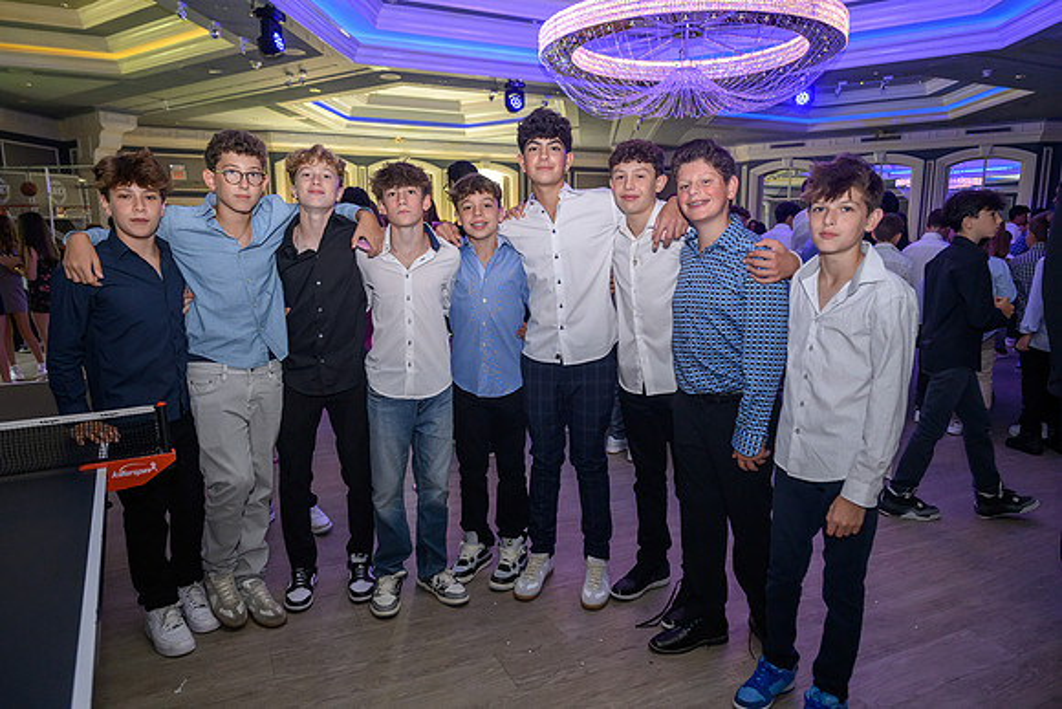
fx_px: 708
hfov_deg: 73.7
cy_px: 354
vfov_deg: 53.2
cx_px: 531
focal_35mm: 24
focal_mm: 24
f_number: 3.5
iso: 1600
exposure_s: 1/160
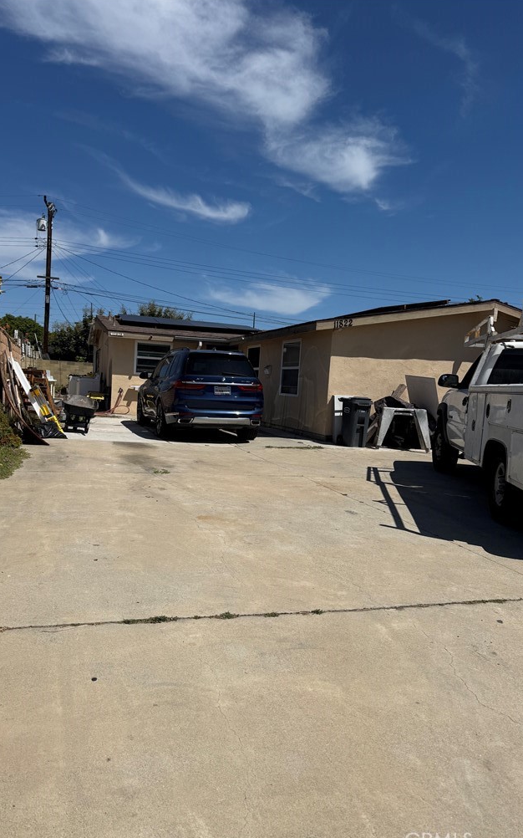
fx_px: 593
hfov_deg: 47.4
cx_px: 224
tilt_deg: -4.4
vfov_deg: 70.4
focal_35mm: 26
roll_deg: -2.6
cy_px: 424
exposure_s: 1/10309
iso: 80
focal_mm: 6.76
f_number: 1.78
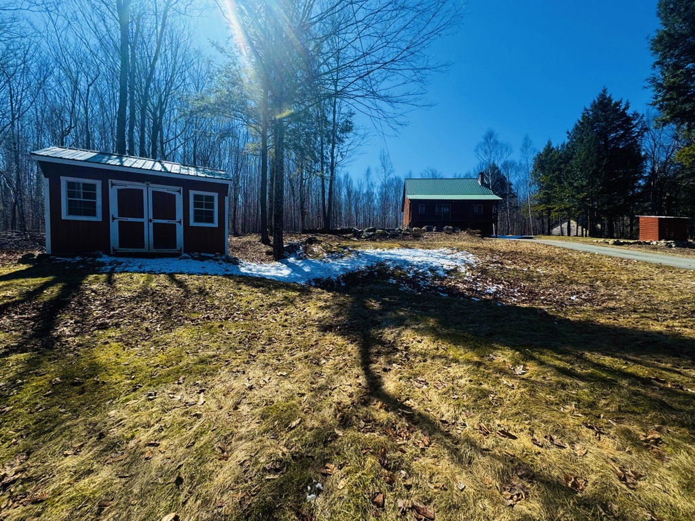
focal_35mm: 14
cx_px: 348
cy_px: 260
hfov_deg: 102.1
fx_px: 281
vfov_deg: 85.7
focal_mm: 2.22
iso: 50
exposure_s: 1/1346
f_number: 2.2
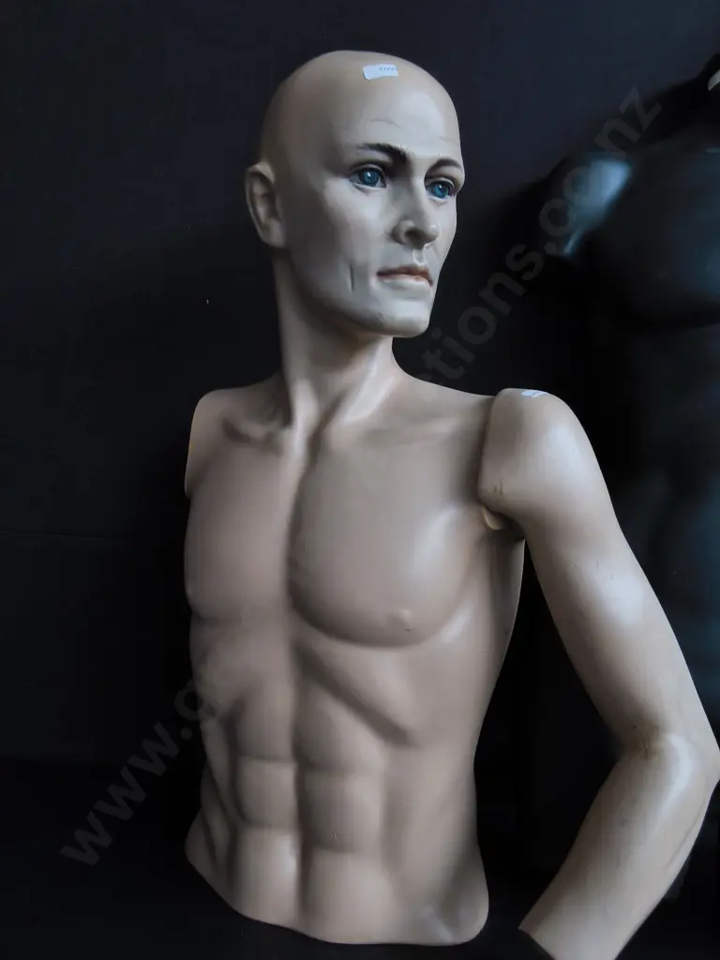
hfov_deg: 51.4
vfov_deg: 65.3
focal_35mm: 27
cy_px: 480
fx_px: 749
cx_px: 360
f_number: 2
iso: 80
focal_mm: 2.87
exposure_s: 1/100
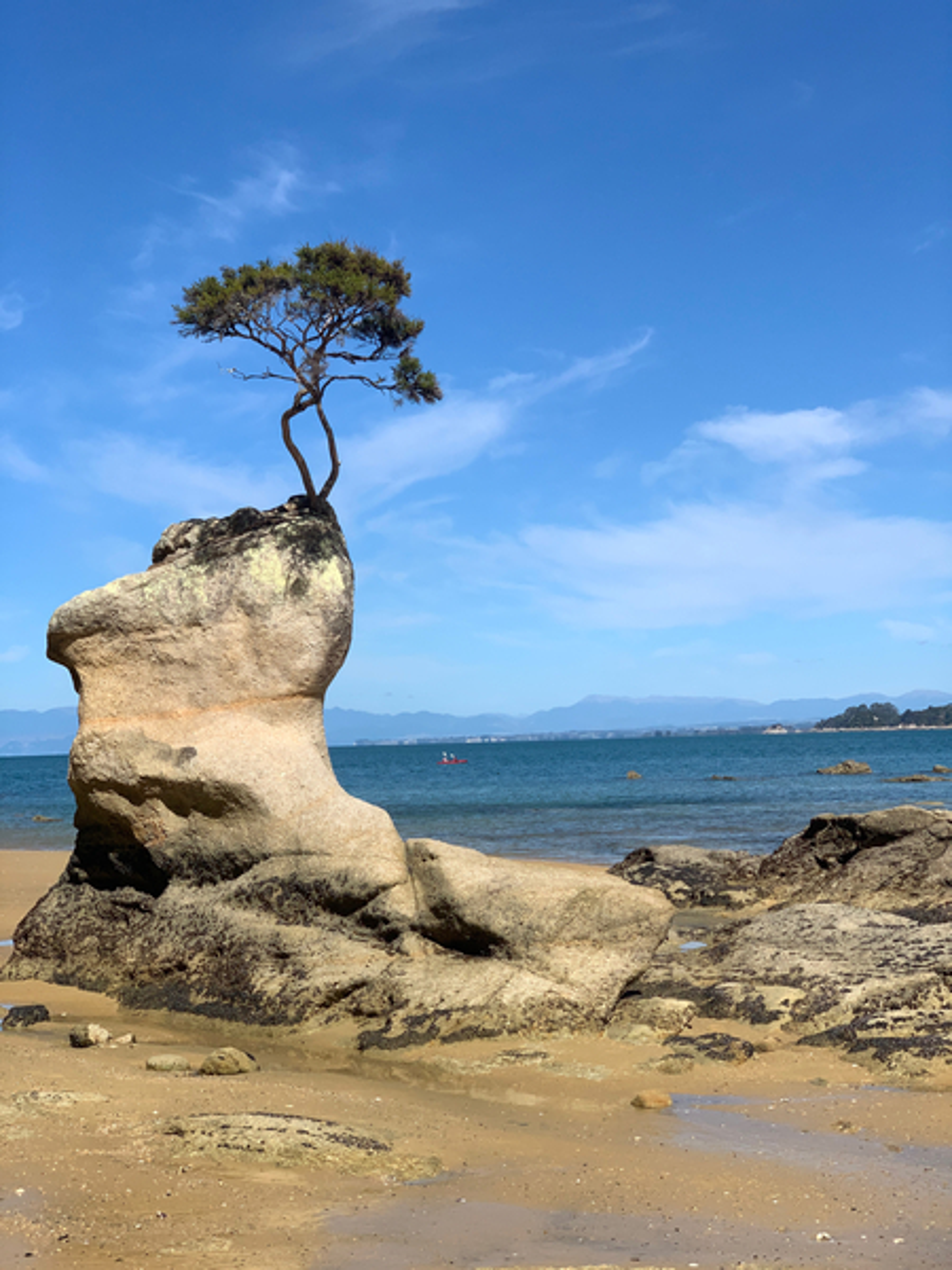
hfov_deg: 28.0
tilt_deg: +4.4
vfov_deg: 36.8
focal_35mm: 52
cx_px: 476
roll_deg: +1.7
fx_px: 1907
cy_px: 635
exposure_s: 1/1845
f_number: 2.4
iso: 16
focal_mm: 6
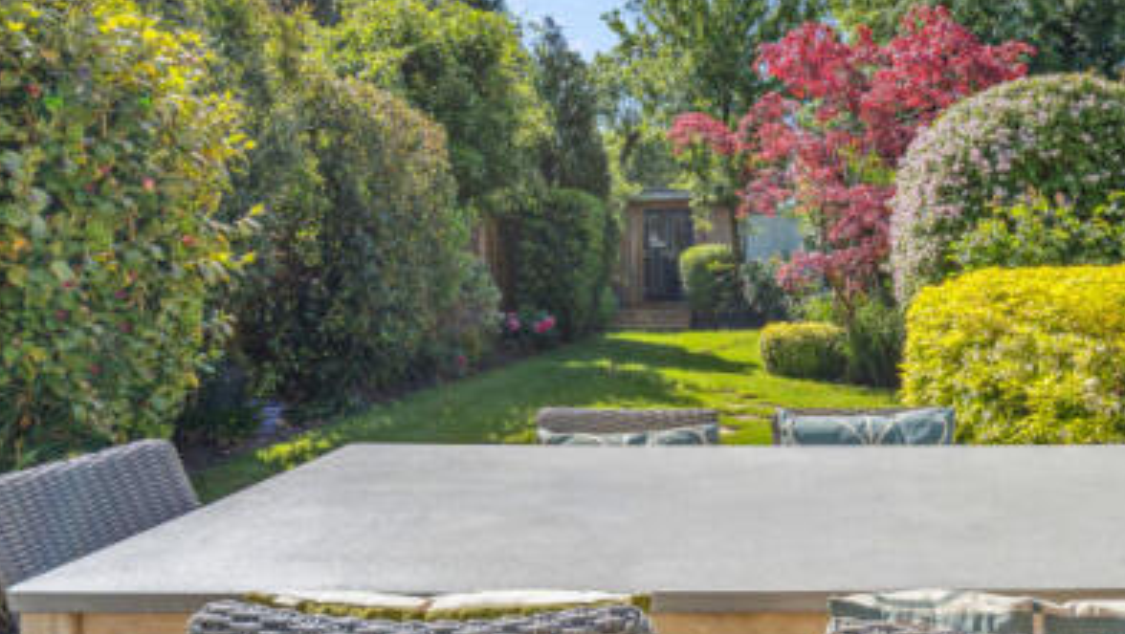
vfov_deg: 41.6
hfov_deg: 66.0
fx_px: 836
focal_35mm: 28
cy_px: 317
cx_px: 756
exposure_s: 1/400
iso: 200
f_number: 8
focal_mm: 16
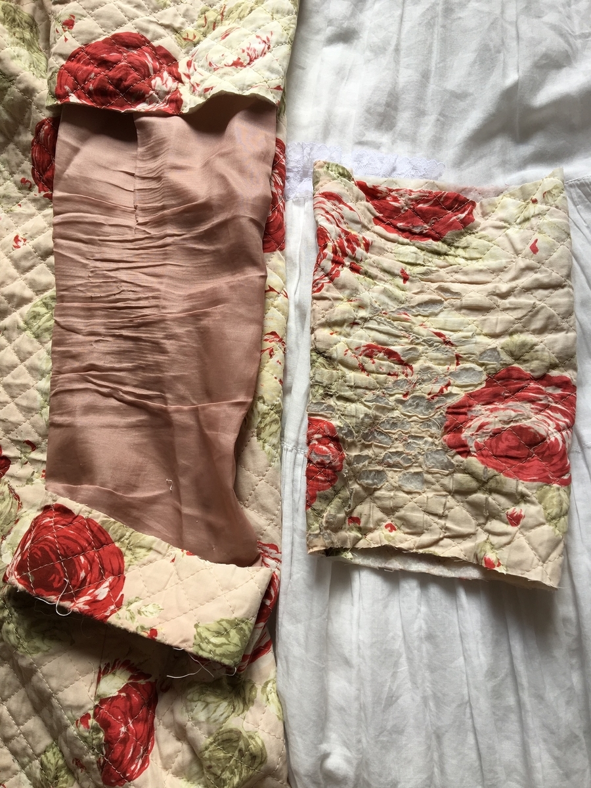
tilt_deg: -78.6
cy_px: 394
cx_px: 296
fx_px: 660
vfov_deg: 61.7
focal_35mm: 29
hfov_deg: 48.2
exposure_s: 1/120
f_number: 2.2
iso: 25
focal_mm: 4.15
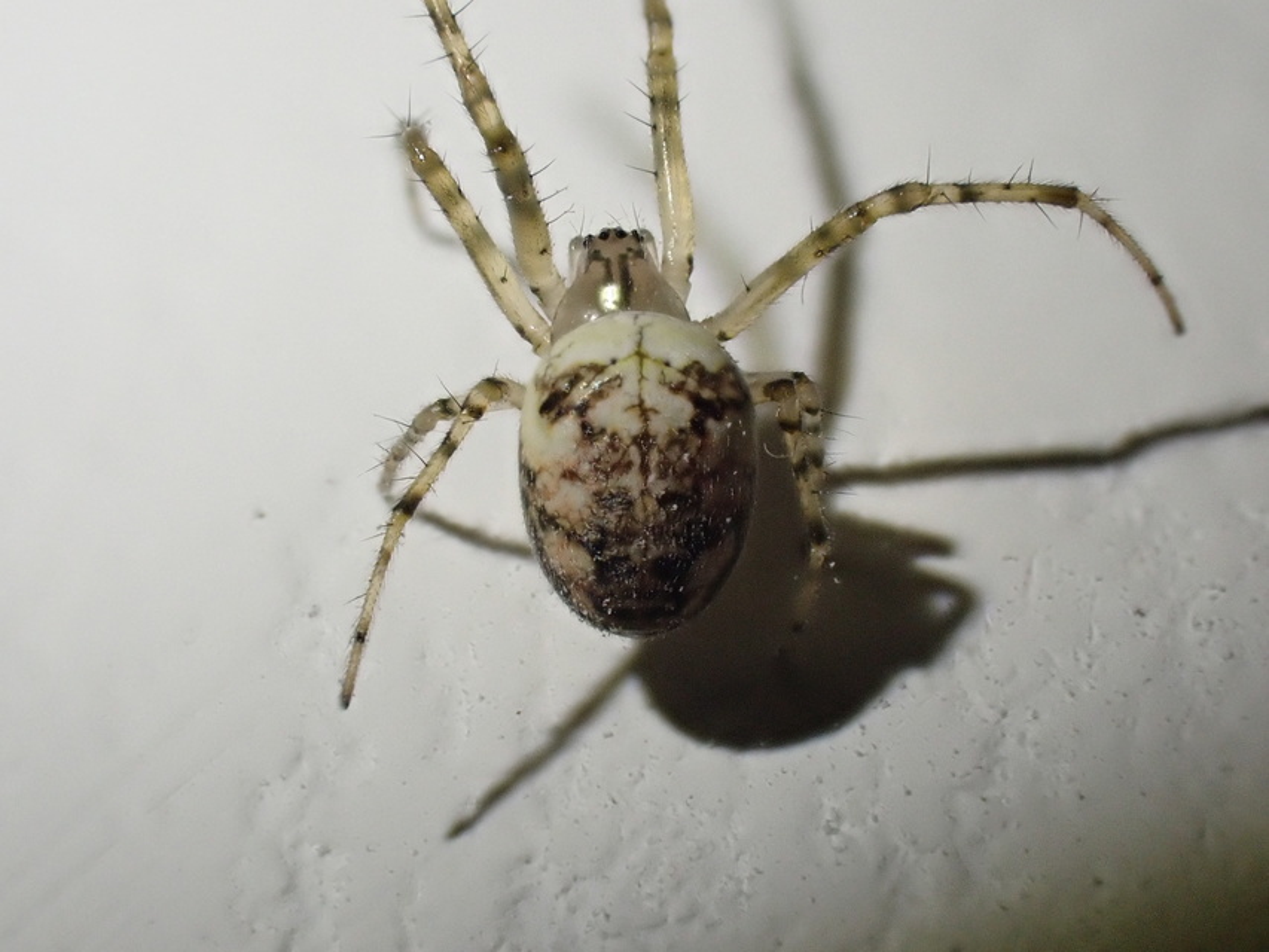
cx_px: 634
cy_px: 476
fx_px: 2603
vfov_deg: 20.7
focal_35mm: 71
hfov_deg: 27.4
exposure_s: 1/250
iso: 500
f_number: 5.6
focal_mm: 12.73
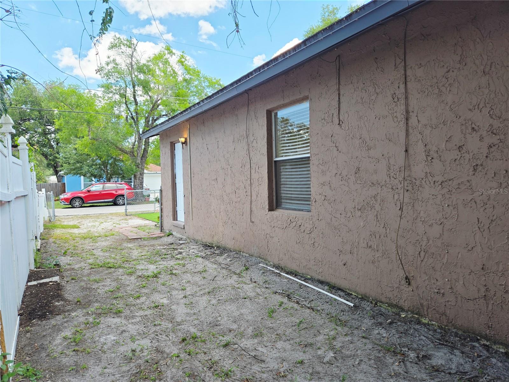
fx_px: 338
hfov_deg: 73.9
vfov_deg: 58.9
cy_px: 191
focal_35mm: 23
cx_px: 254
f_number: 1.8
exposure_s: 1/614
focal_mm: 5.4
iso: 25
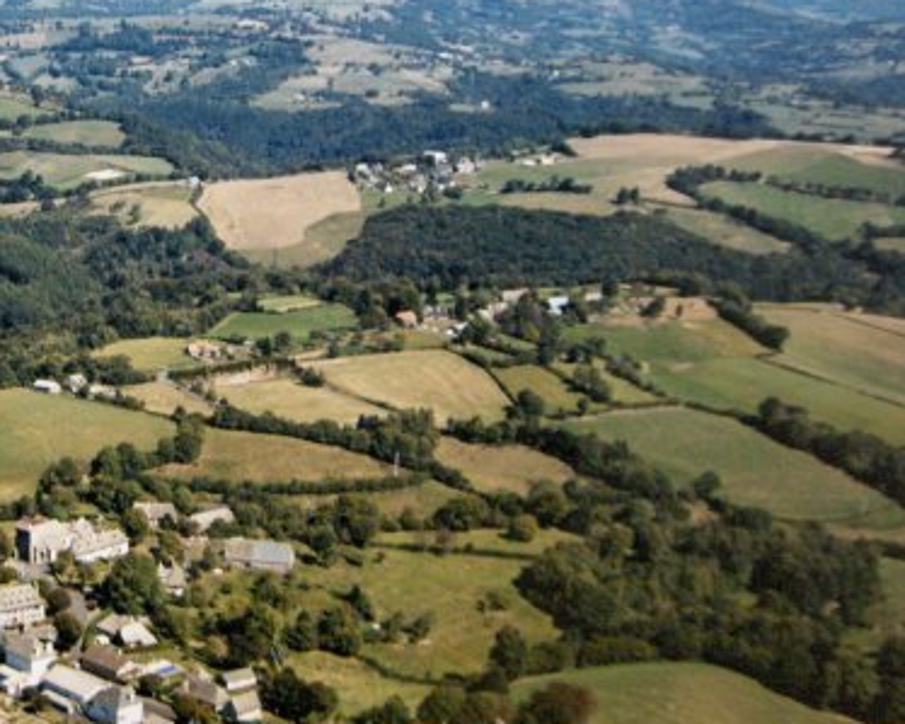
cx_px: 123
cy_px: 327
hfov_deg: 27.9
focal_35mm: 66
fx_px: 1767
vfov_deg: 23.1
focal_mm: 8
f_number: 2.8
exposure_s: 1/60
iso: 400
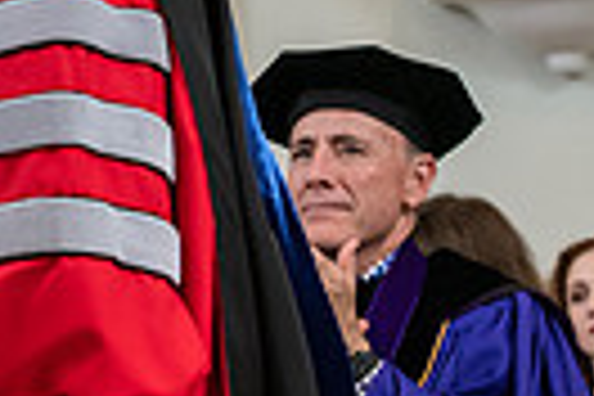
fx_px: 5082
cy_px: -164
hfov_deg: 6.6
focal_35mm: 308
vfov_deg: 4.4
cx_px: -356
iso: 1600
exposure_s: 1/200
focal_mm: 70
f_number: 4.5
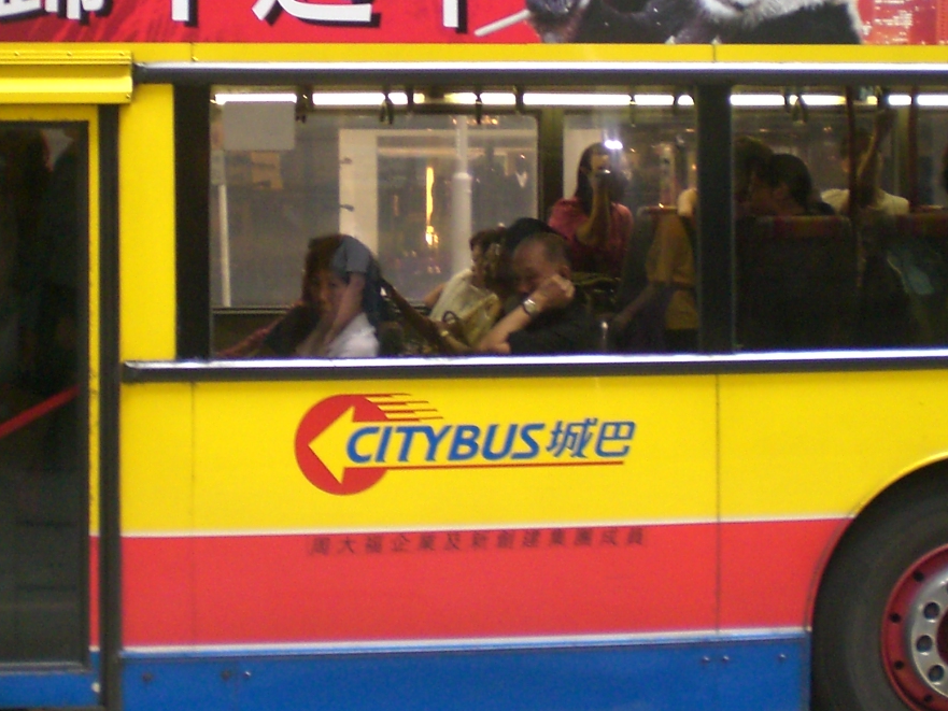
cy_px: 181
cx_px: 360
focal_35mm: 69
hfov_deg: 28.1
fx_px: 1890
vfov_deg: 21.1
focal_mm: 6.3
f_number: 3.1
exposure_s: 1/40
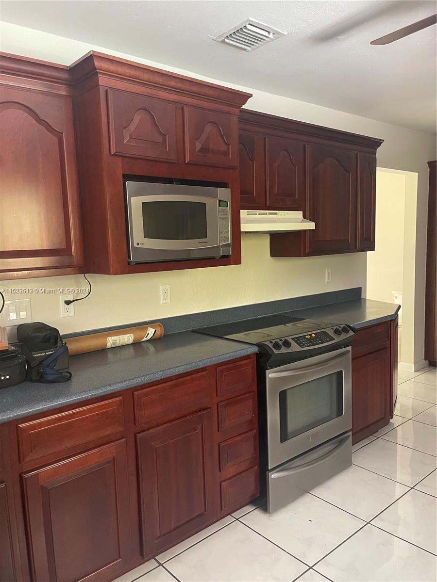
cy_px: 291
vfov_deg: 67.3
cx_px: 218
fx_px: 438
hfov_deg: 53.1
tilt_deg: -5.2
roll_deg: +2.1
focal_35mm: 26
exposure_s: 1/53
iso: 500
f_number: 1.6
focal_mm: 5.1
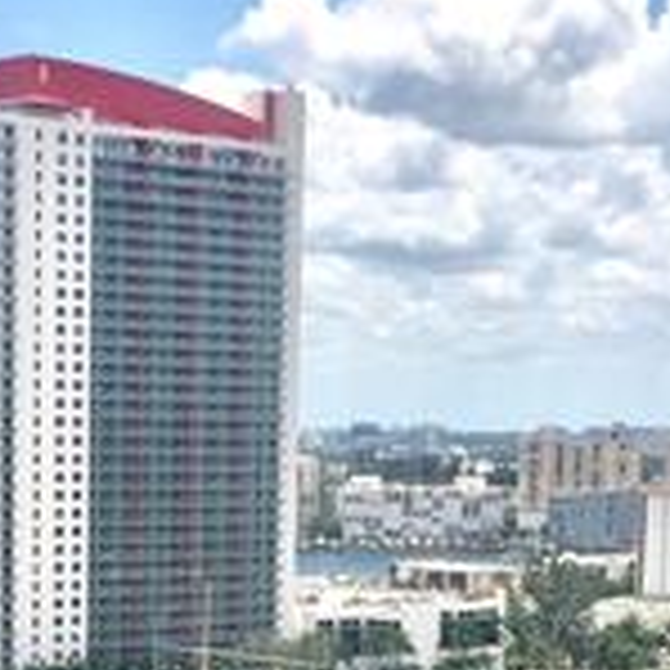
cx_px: 216
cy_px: 841
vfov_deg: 15.2
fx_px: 2409
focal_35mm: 110
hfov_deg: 15.8
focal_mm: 4.15
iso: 32
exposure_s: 1/2639
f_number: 2.2
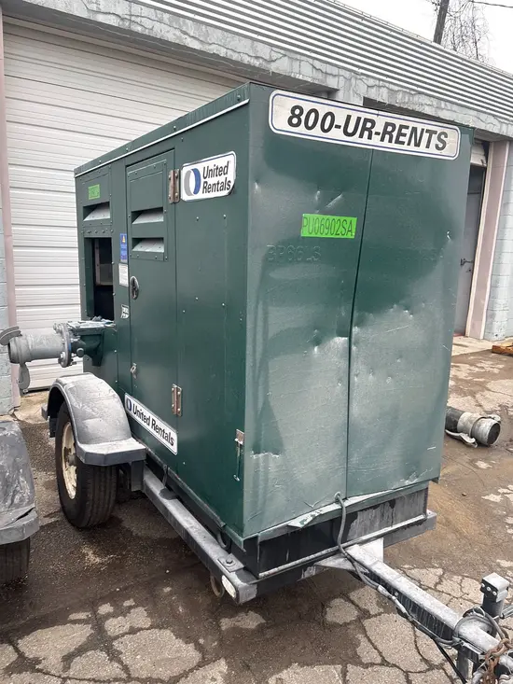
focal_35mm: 26
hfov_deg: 53.1
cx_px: 256
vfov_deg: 67.3
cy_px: 342
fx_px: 514
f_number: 1.6
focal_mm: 5.96
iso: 100
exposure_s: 1/121
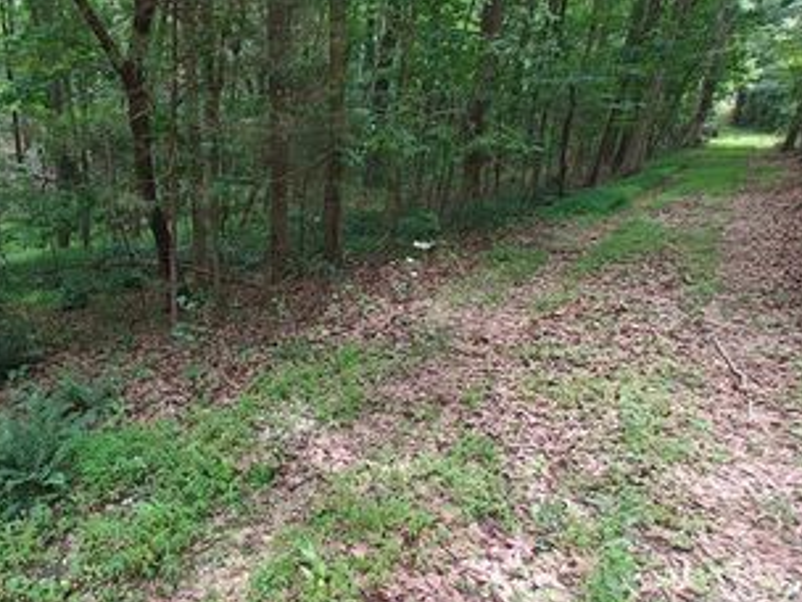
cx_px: 224
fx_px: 533
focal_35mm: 23
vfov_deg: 58.8
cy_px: 323
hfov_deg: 70.1
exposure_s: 1/77
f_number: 2.2
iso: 125
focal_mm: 2.59
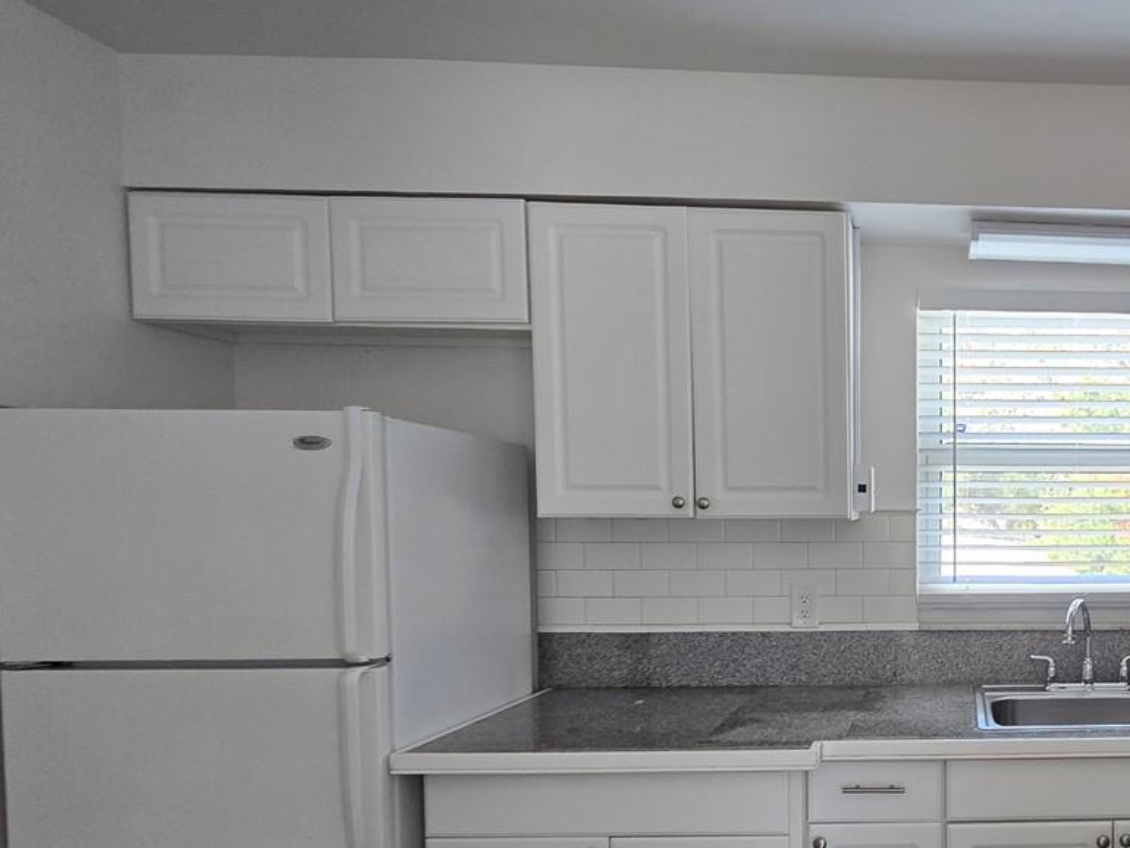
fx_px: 882
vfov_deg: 50.2
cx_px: 1001
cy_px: 581
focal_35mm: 27
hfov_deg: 57.0
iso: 80
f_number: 2.2
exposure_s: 1/60
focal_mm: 2.2
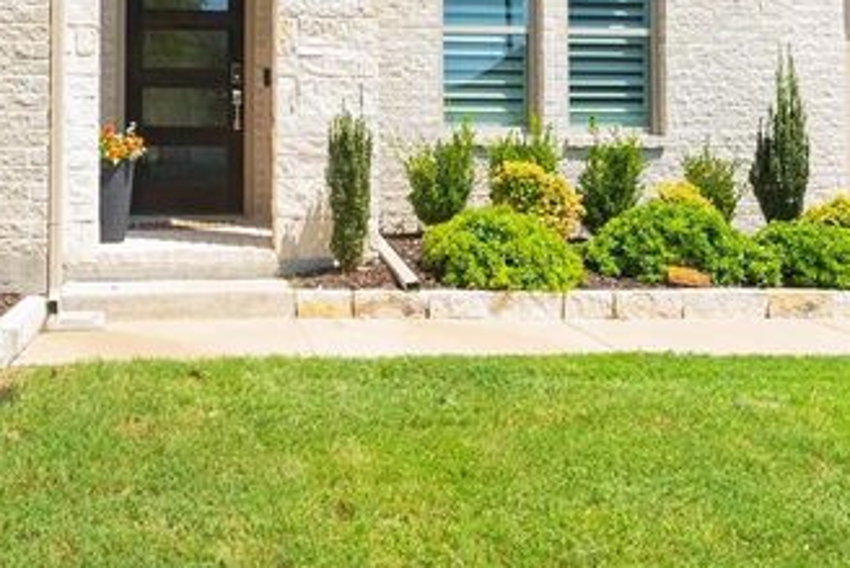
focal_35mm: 50
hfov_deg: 39.5
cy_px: 131
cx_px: 381
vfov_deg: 26.6
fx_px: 1181
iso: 100
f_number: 7.1
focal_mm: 16
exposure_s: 1/250
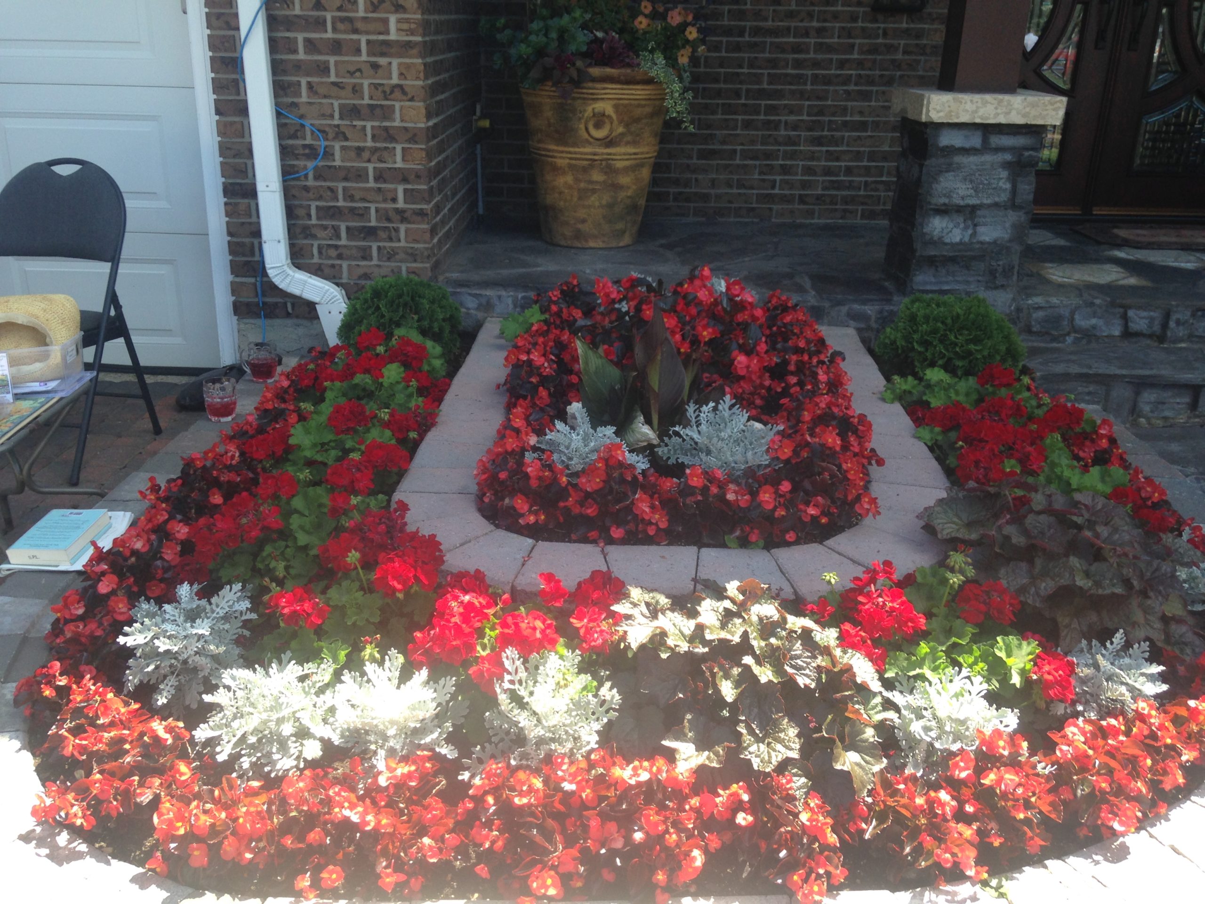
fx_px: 1149
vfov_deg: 42.9
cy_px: 452
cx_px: 602
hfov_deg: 55.4
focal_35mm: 33
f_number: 2.4
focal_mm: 4.12
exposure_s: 1/245
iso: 50
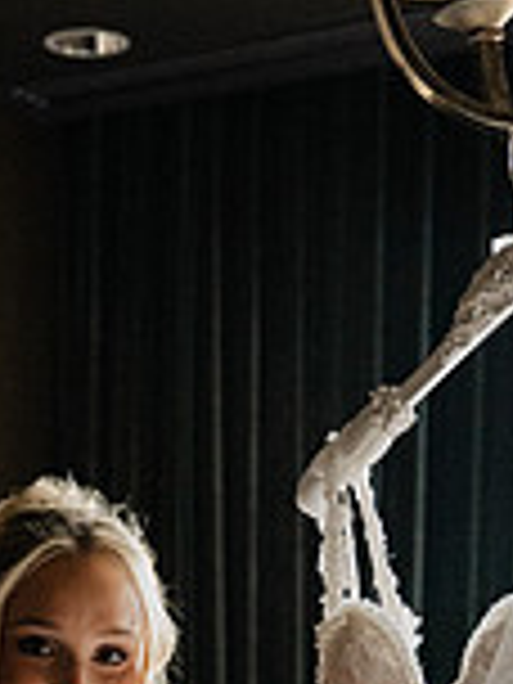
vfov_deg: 15.1
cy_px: 972
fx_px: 2411
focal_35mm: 122
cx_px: 117
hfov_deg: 12.1
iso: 10000
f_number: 4
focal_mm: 43
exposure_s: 1/160
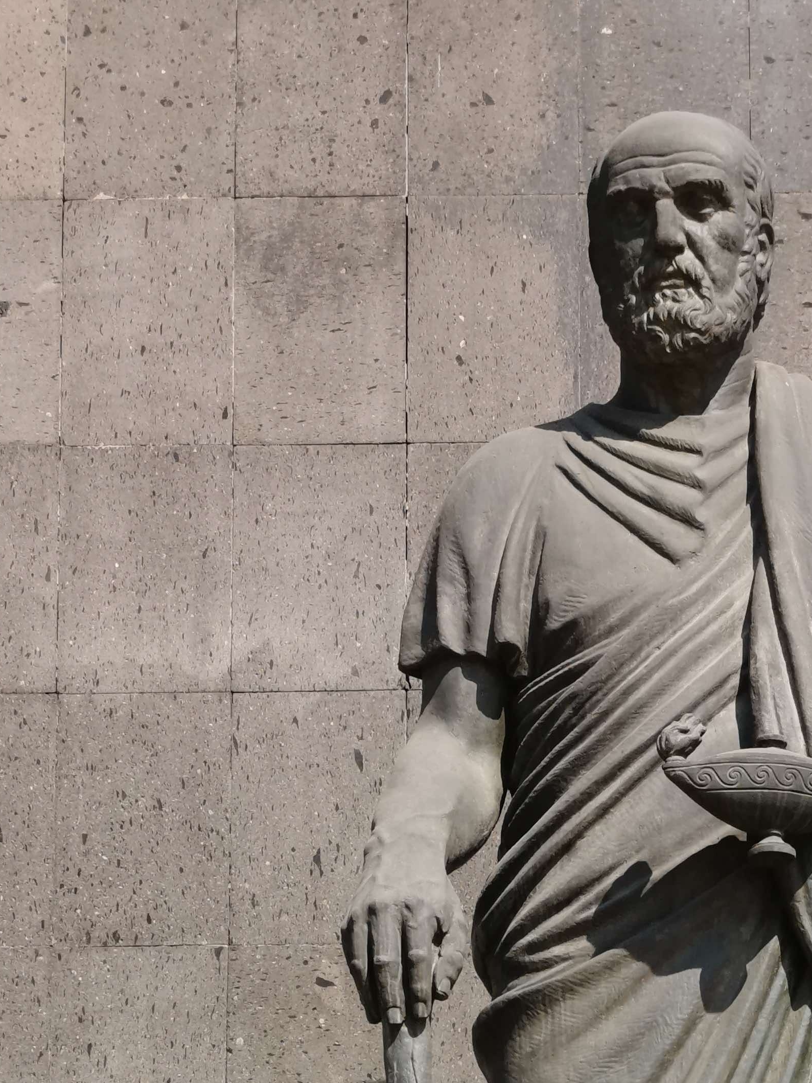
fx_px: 2908
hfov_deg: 15.7
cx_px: 697
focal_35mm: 93
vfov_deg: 19.1
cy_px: 1495
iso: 50
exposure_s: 1/2874
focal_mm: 5.56
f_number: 1.6
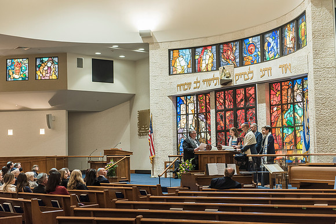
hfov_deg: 35.6
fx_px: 523
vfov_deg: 24.2
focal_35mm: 56
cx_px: 168
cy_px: 112
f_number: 3.5
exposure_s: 1/80
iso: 1600
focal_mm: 56
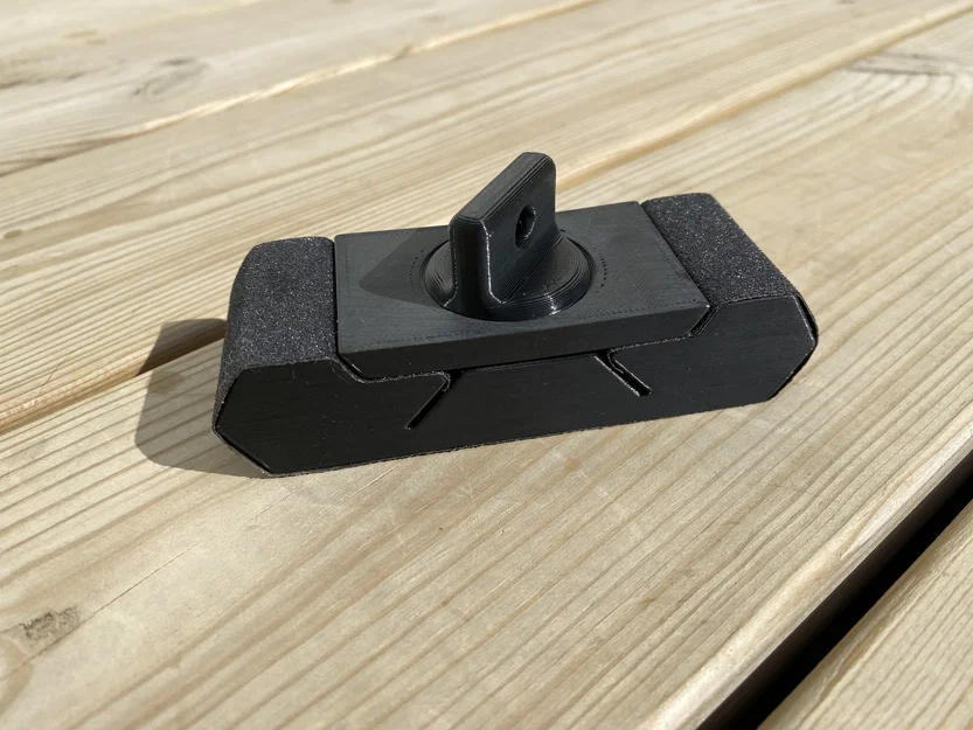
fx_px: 731
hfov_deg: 67.3
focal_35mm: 26
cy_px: 365
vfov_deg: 53.1
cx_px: 486
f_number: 1.8
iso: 32
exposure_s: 1/5495
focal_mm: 4.25
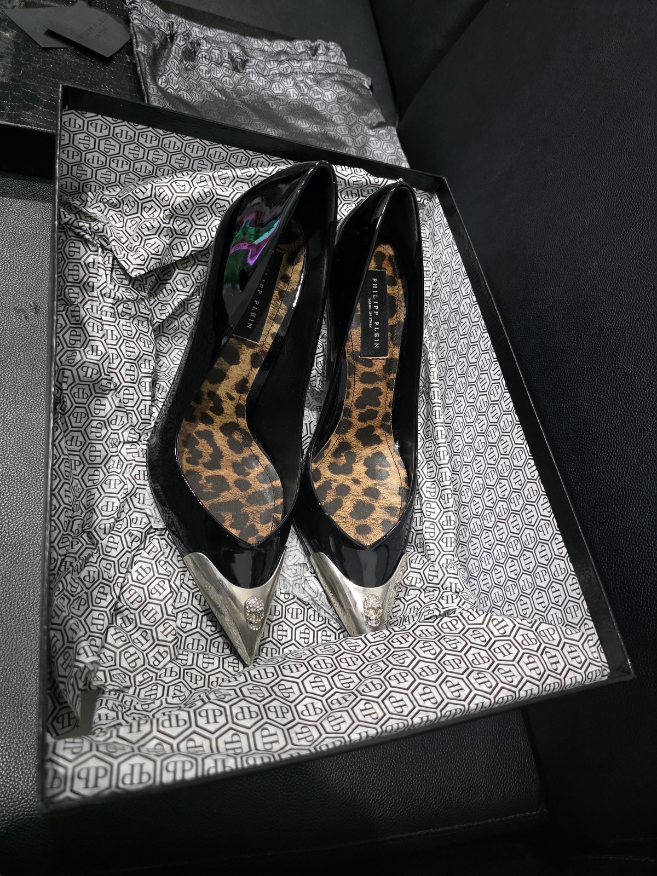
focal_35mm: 23
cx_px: 328
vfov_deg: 73.9
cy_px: 438
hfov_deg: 58.9
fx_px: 582
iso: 1250
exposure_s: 1/100
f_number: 1.7
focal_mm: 6.3
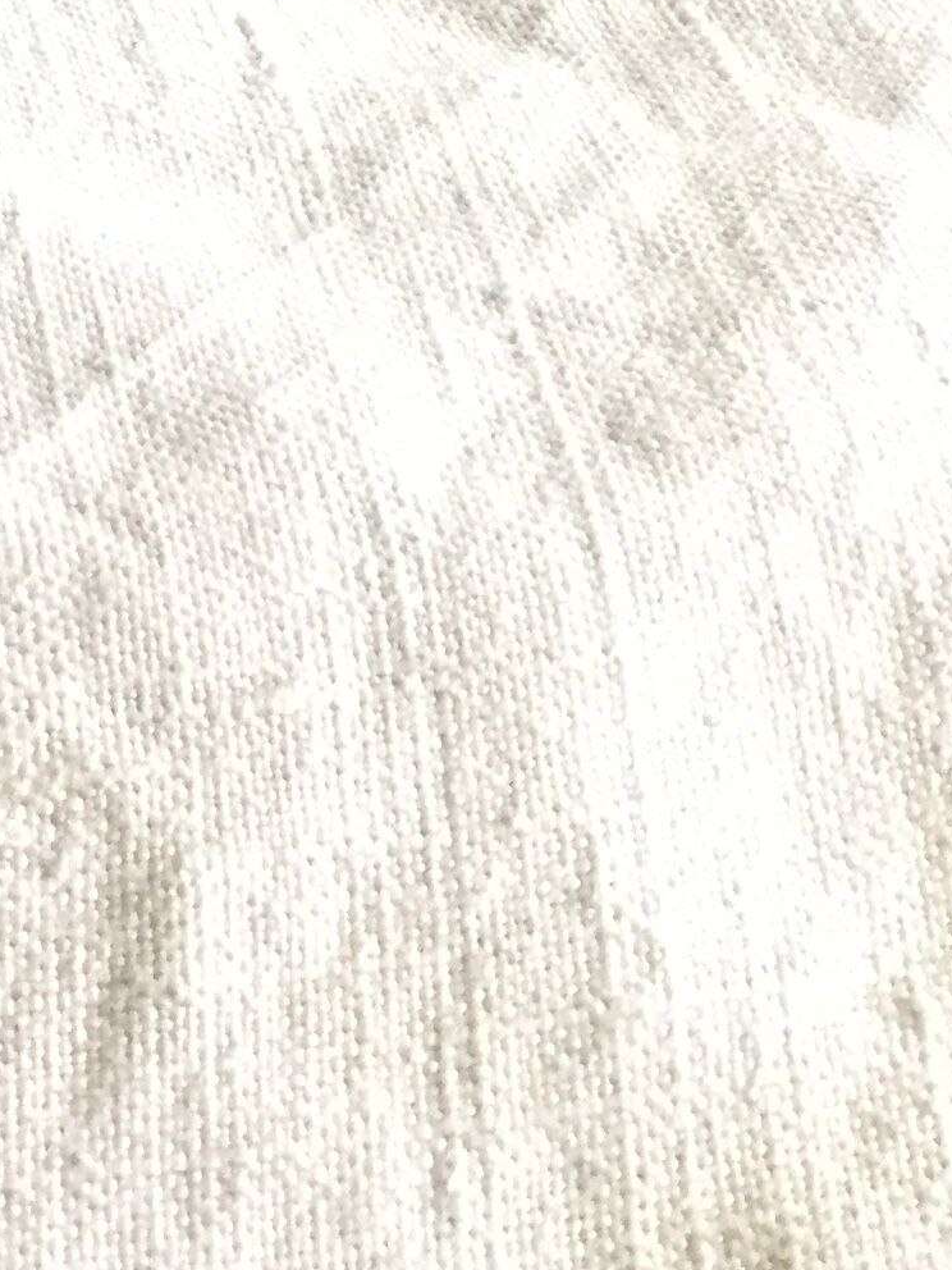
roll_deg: -0.3
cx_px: -301
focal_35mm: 102
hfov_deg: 13.9
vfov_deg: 16.9
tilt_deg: -22.3
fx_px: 3740
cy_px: -799
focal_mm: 3.3
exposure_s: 1/33
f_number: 2.4
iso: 160
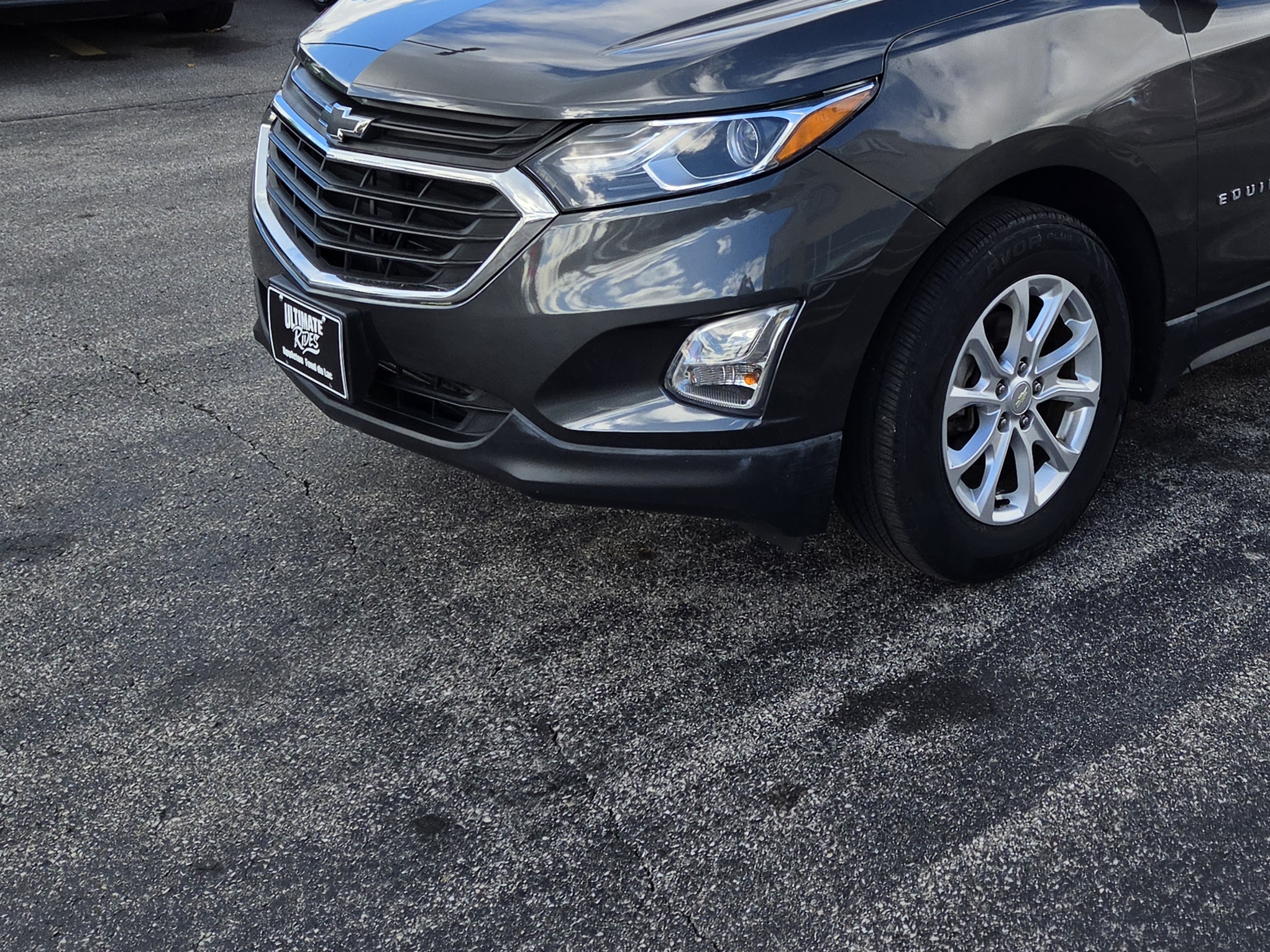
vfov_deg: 30.7
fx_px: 1651
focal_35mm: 45
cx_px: 920
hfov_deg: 41.1
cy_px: 94
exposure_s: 1/4032
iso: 80
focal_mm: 5.4
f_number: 1.8
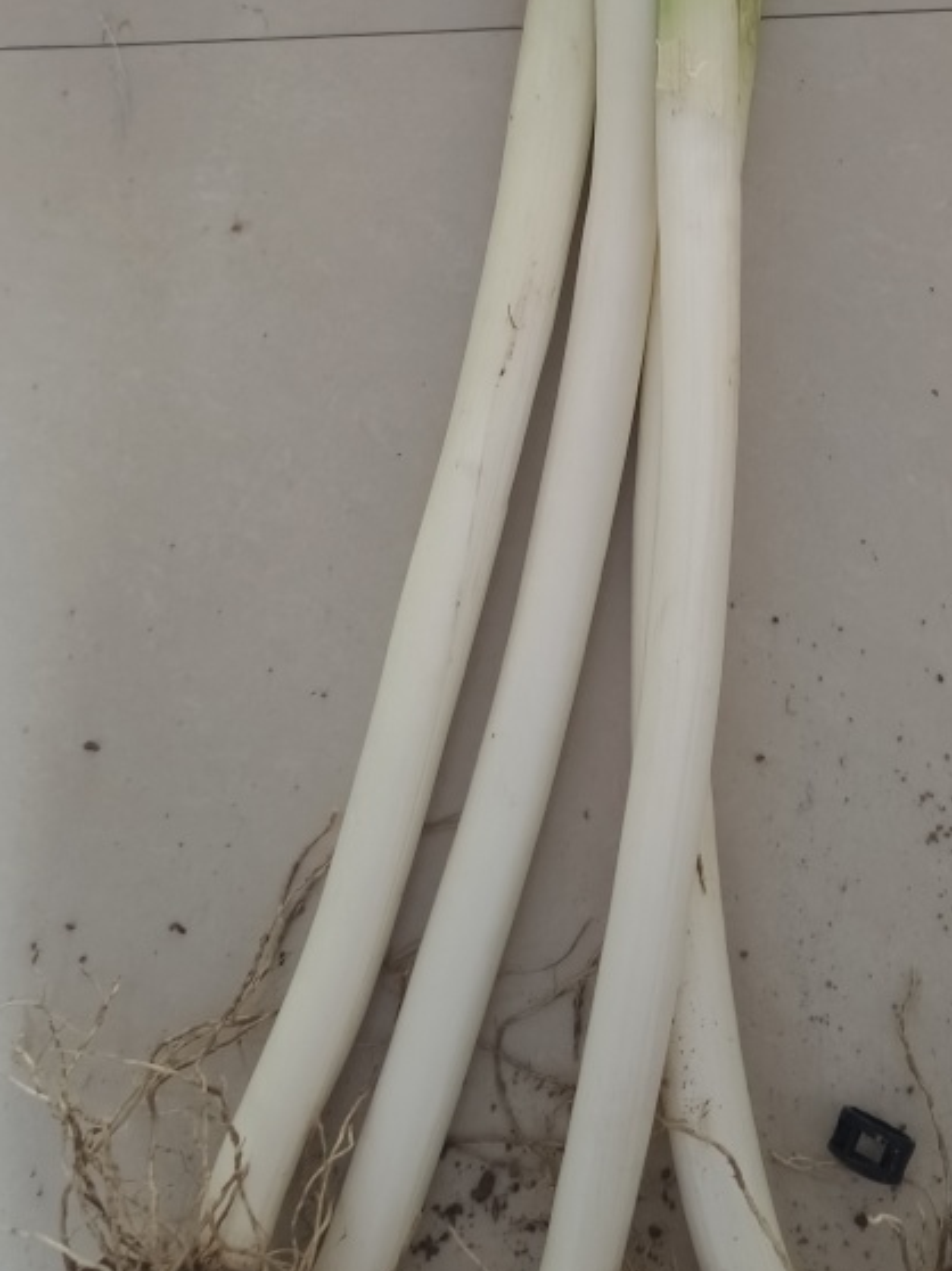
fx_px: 1615
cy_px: 295
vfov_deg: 41.5
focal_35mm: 44
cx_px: 667
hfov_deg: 32.5
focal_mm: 5.5
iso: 1491
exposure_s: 1/20
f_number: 1.88
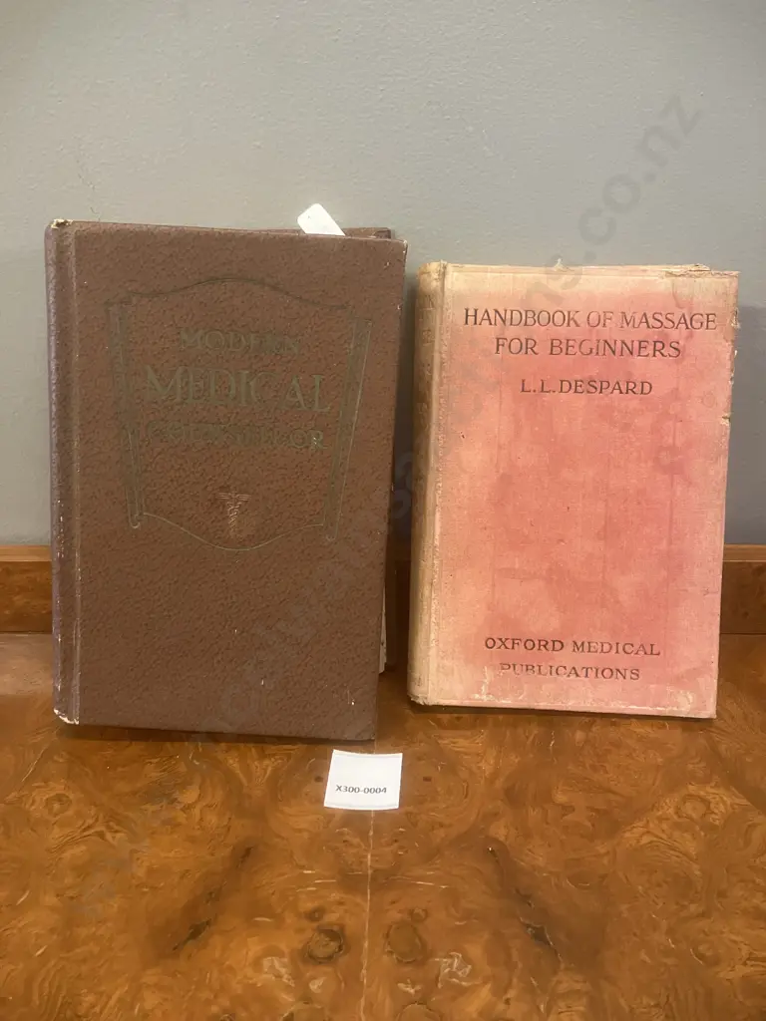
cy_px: 510
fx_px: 826
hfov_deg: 49.7
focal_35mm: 28
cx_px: 383
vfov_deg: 63.4
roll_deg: +0.2
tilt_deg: -24.6
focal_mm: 3.99
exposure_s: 1/50
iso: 320
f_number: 1.8
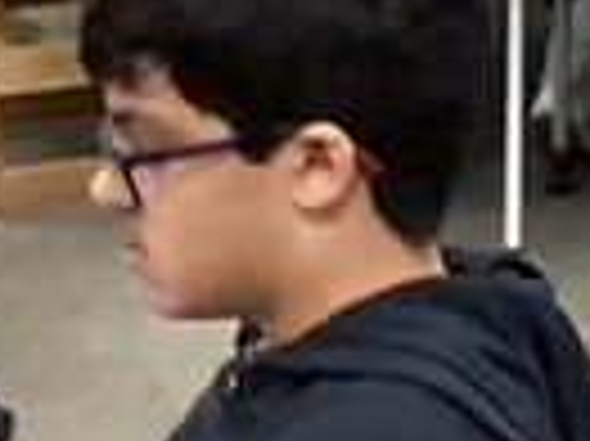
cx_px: 2130
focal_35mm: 242
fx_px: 4121
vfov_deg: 6.0
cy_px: -261
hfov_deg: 6.8
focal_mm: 3.3
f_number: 2.4
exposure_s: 1/60
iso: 160
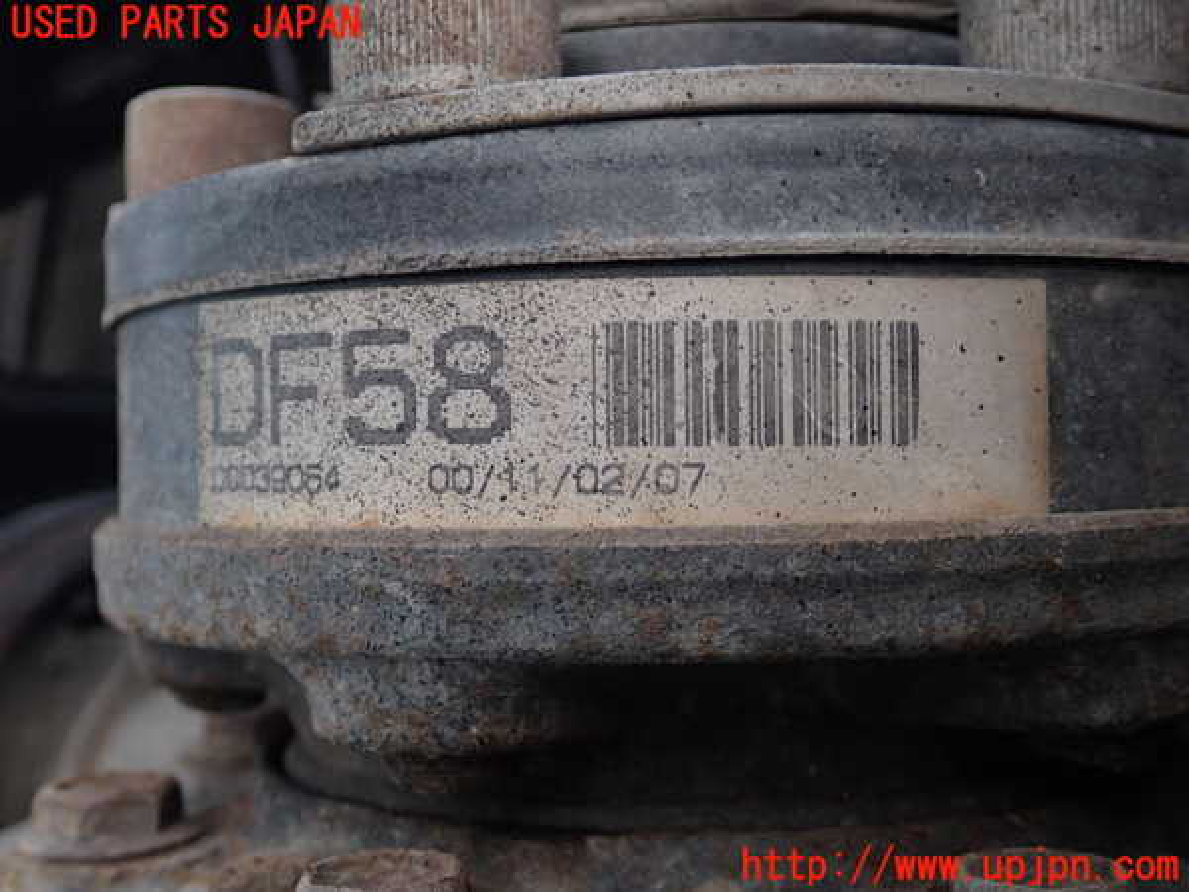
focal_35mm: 44
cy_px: 446
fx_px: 1511
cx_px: 594
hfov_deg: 42.9
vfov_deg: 32.9
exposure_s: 1/40
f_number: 2.9
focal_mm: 7.84
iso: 320
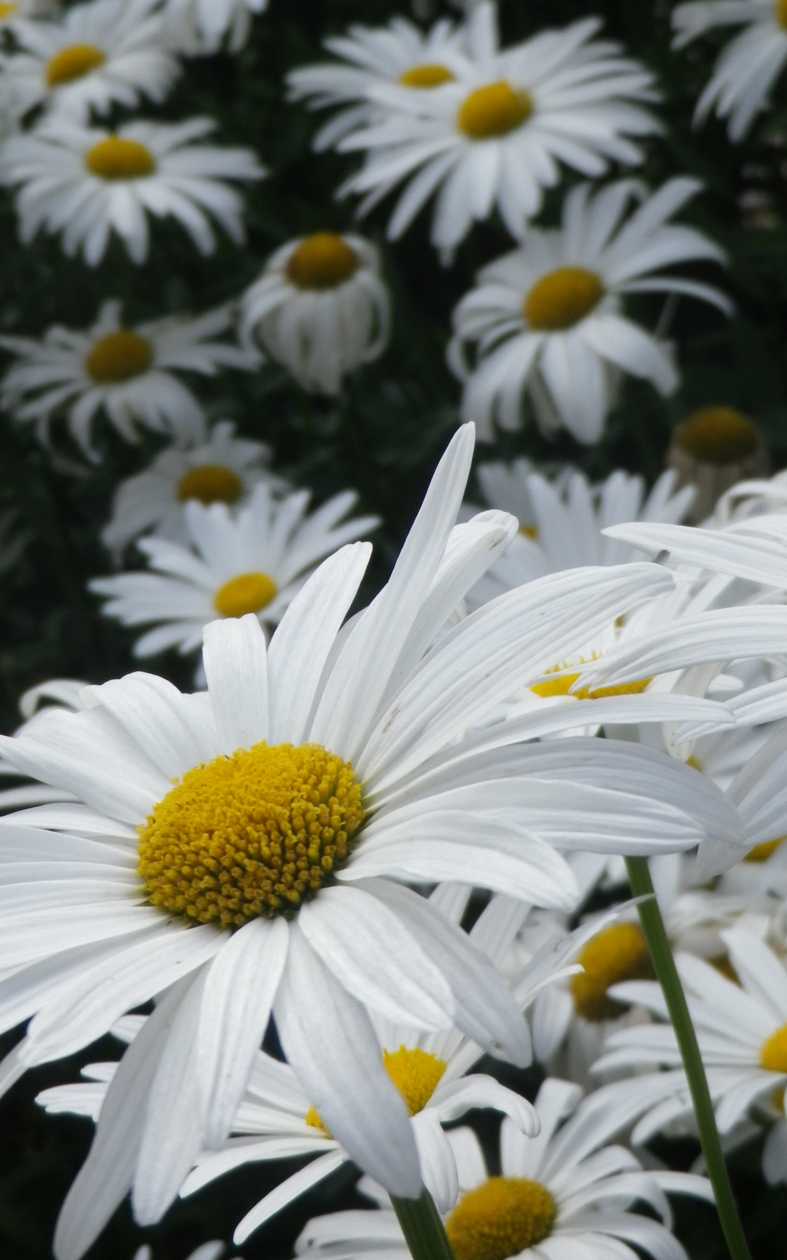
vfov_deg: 25.5
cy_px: 505
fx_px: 2780
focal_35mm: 81
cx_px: 266
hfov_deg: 16.1
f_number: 4.6
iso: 100
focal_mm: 10.9
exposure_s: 1/500
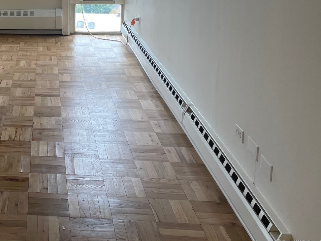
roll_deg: +1.0
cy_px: -9
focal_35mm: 55
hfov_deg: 32.0
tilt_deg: -7.9
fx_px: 510
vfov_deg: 25.1
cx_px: -6
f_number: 1.6
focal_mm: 4.2
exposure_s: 1/129
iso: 32
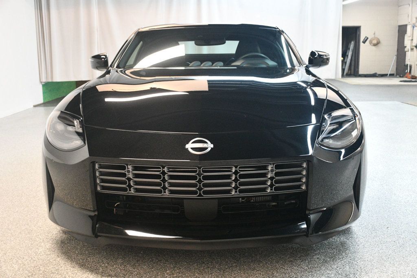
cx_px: 208
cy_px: 139
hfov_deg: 48.5
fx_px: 463
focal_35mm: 40
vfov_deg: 33.4
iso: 3200
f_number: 4
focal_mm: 27
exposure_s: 1/80
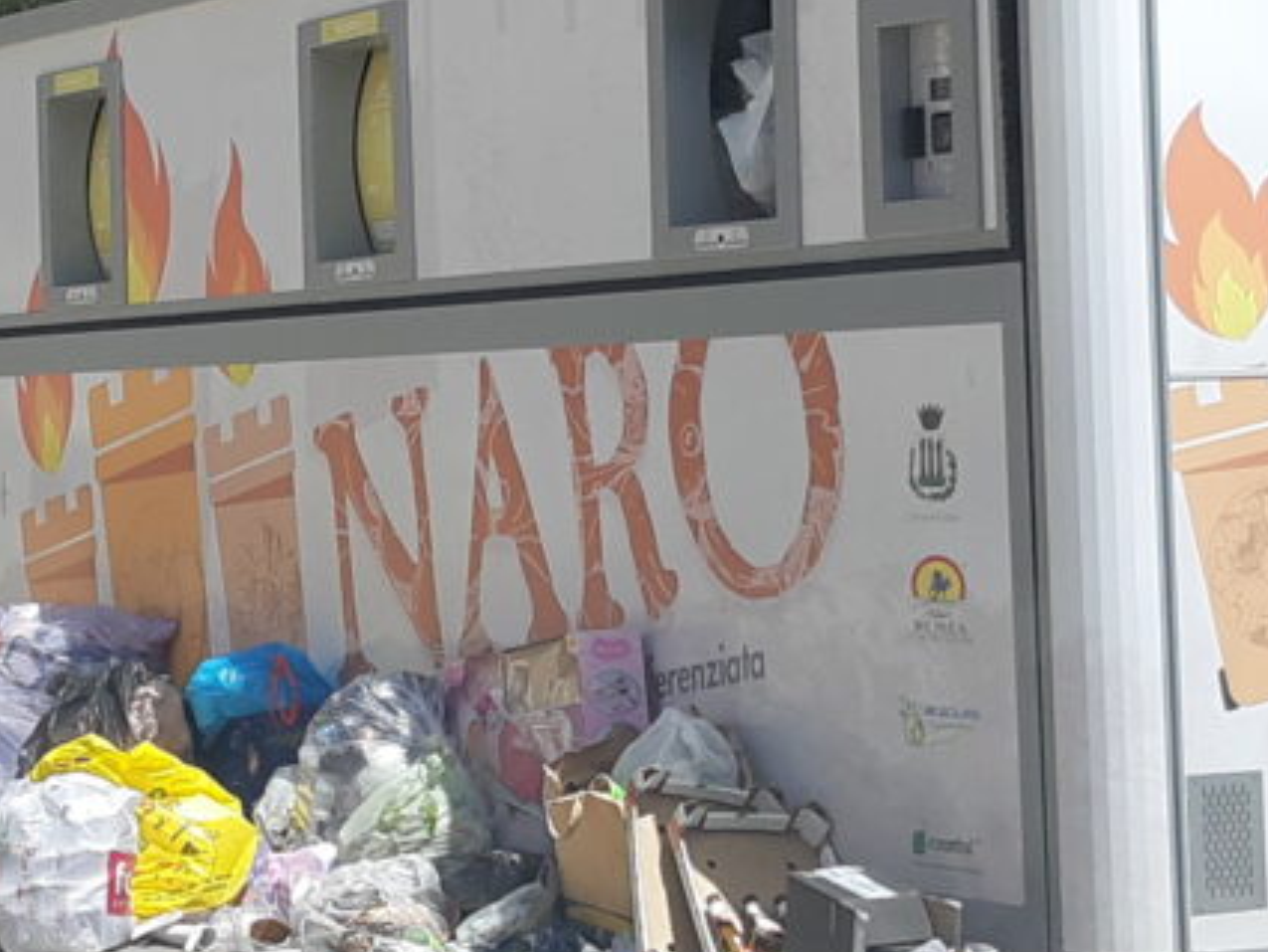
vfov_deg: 30.6
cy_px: 304
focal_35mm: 47
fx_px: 1722
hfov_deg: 39.1
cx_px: 277
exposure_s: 1/1406
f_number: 1.7
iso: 40
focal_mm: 3.93
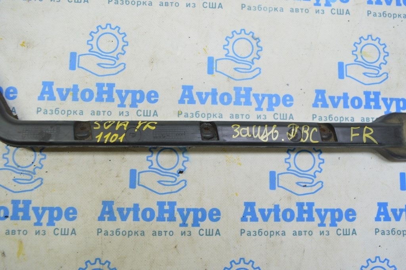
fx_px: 338
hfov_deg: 62.0
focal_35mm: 30
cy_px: 135
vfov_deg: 43.5
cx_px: 203
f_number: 5.6
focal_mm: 20
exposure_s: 1/20
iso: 400
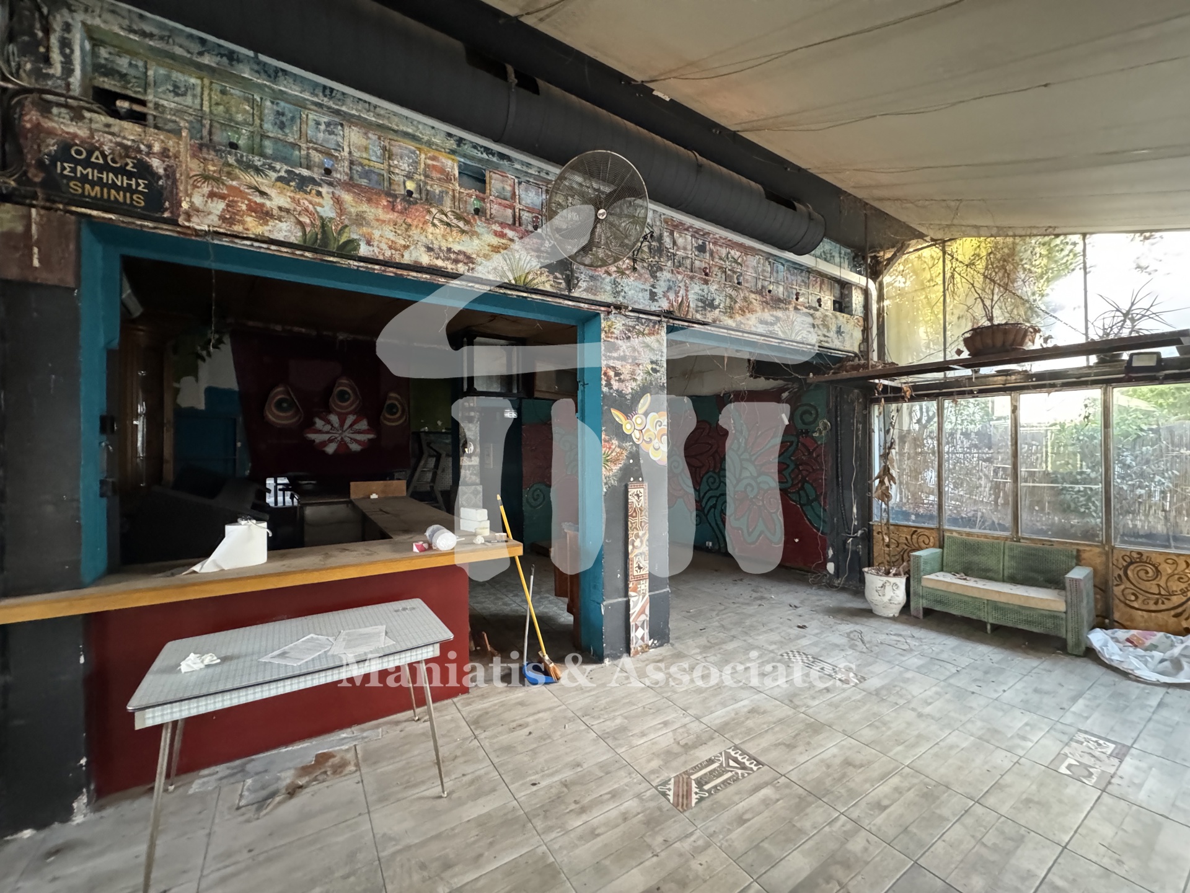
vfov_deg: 85.7
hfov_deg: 102.1
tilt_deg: -0.5
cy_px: 446
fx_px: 481
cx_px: 595
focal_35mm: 14
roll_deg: +0.2
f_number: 2.2
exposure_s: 1/40
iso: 1250
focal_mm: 2.22
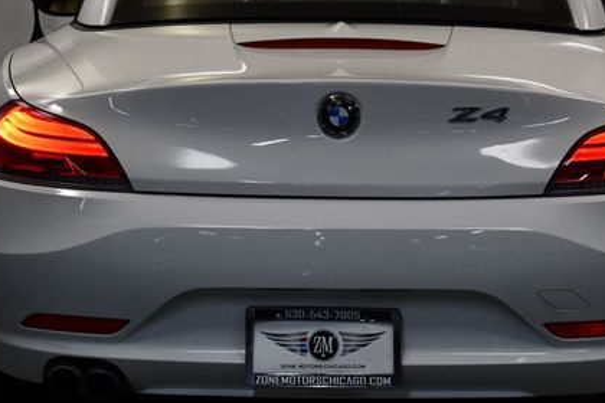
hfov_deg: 20.0
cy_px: 142
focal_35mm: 102
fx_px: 1714
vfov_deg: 13.4
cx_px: 349
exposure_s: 1/200
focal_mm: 45
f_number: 5
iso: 800
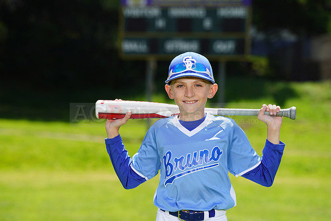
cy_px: 110
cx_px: 166
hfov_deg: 9.0
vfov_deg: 6.0
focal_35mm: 229
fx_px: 2106
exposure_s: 1/250
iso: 100
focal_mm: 229
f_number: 8
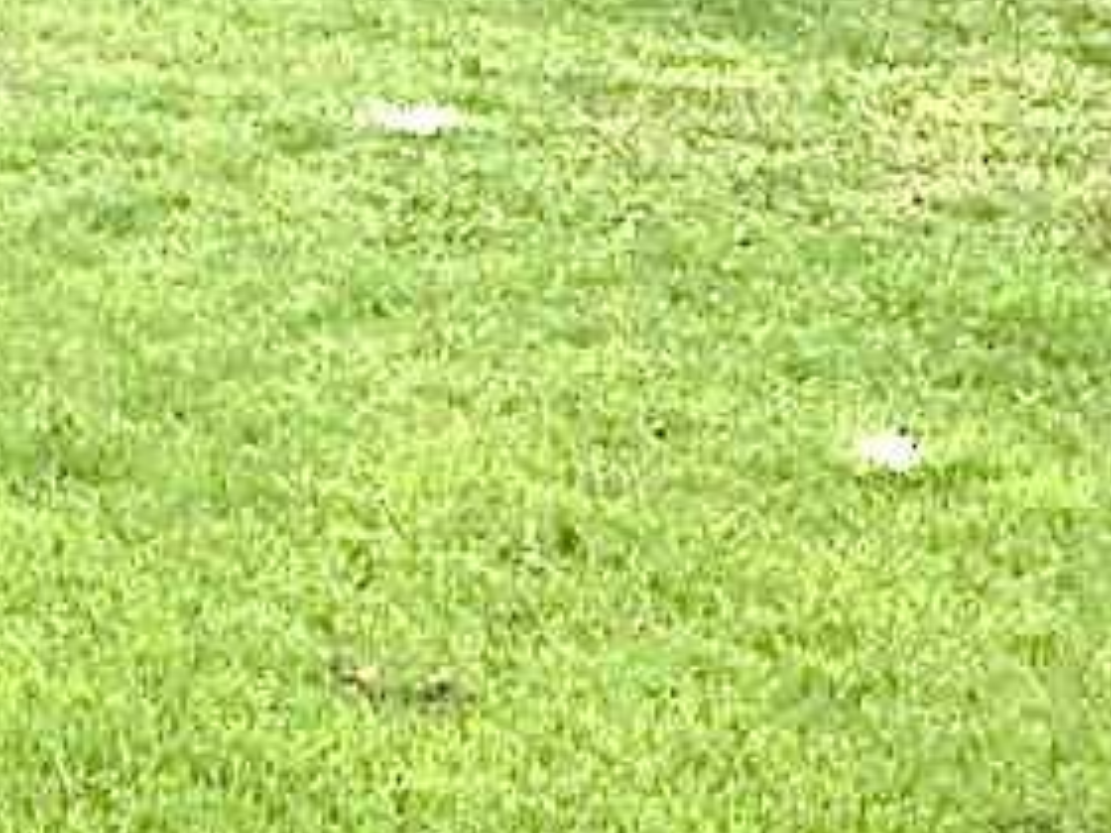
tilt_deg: -7.1
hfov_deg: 17.1
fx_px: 3402
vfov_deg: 13.6
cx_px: -472
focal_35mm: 106
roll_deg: +0.1
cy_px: -159
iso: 25
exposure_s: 1/777
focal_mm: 4.15
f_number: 2.2
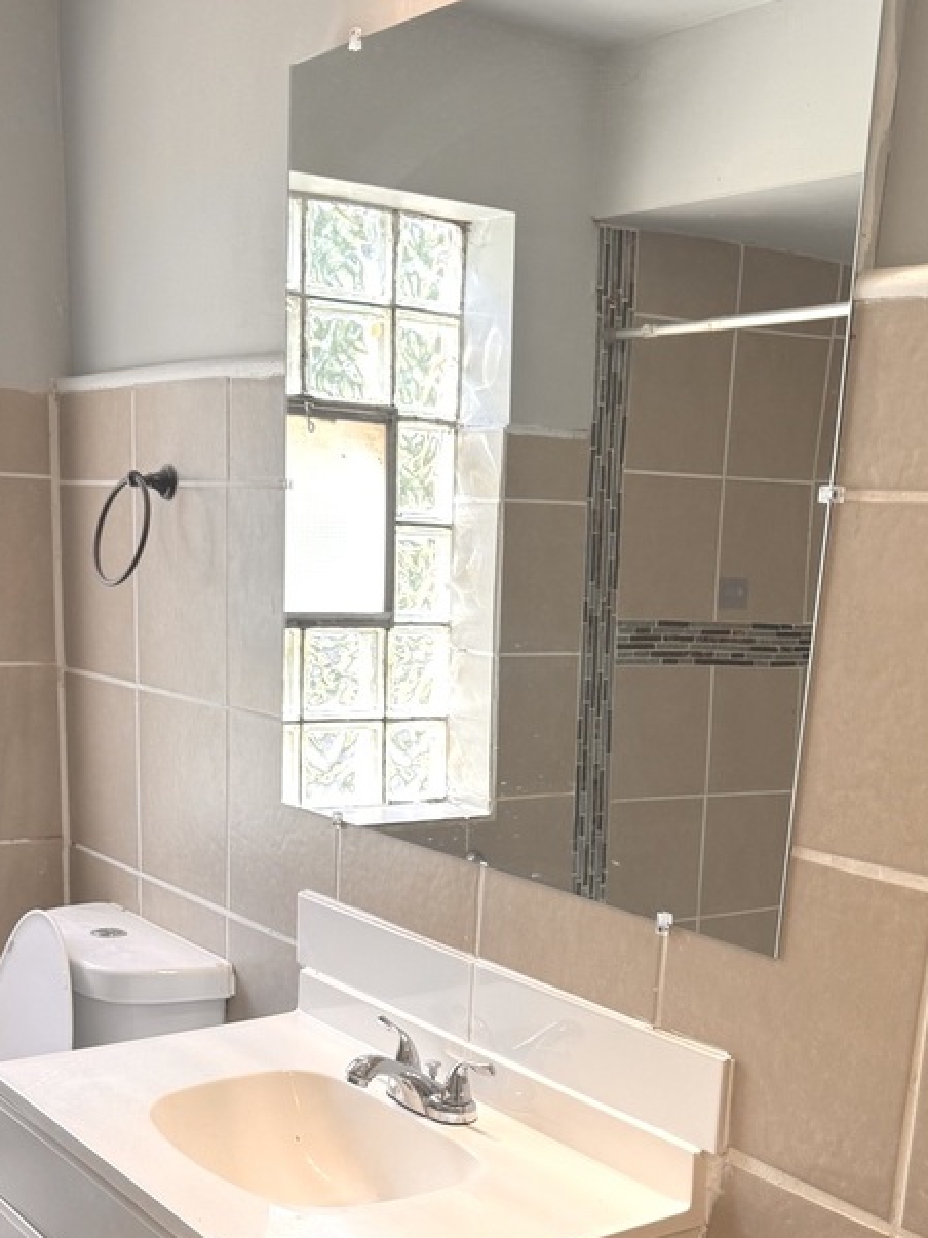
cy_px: 944
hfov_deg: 33.6
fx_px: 1538
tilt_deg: -15.6
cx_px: 423
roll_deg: -2.5
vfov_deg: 42.4
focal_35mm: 43
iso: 80
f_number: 1.78
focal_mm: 6.76
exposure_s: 1/120
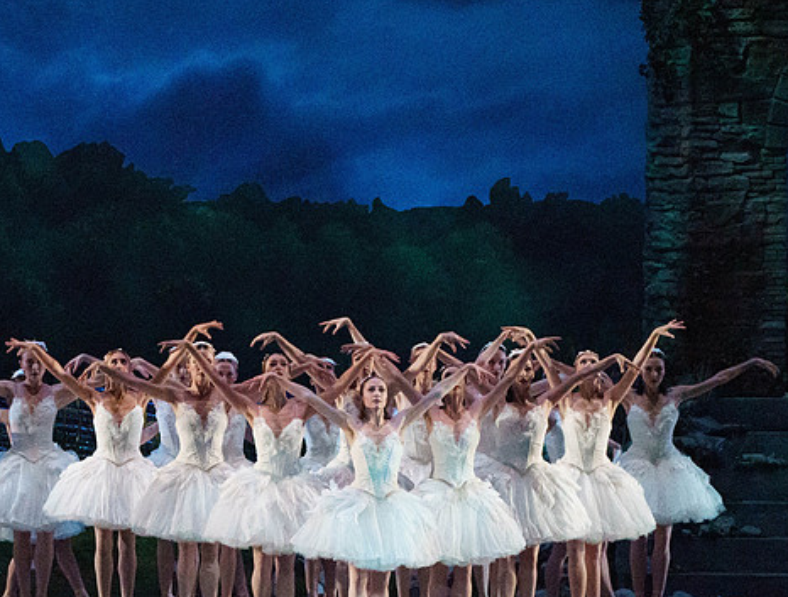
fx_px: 7060
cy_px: 370
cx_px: 185
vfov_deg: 4.8
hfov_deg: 6.4
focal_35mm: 309
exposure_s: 1/250
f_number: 5.6
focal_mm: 177
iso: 8000
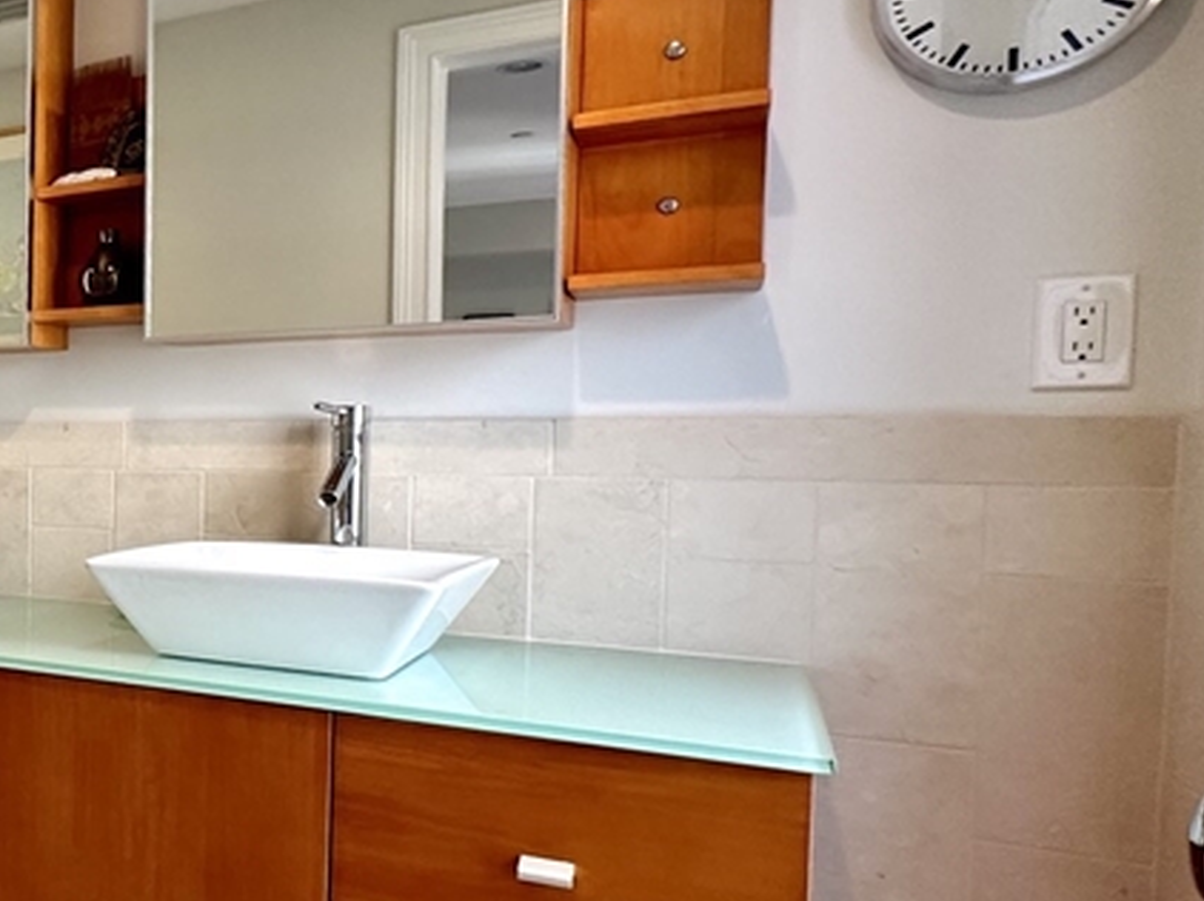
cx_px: -128
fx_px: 1182
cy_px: 502
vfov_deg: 41.7
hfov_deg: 42.2
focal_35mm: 34
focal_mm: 2.22
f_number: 2.2
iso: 250
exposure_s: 1/120
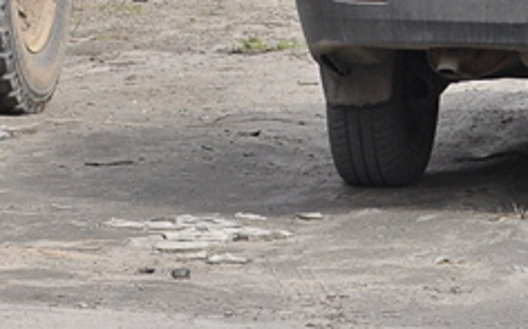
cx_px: -649
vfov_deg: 2.4
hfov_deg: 3.8
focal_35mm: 545
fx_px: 7835
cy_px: -546
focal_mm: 70
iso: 200
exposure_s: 1/400
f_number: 7.1
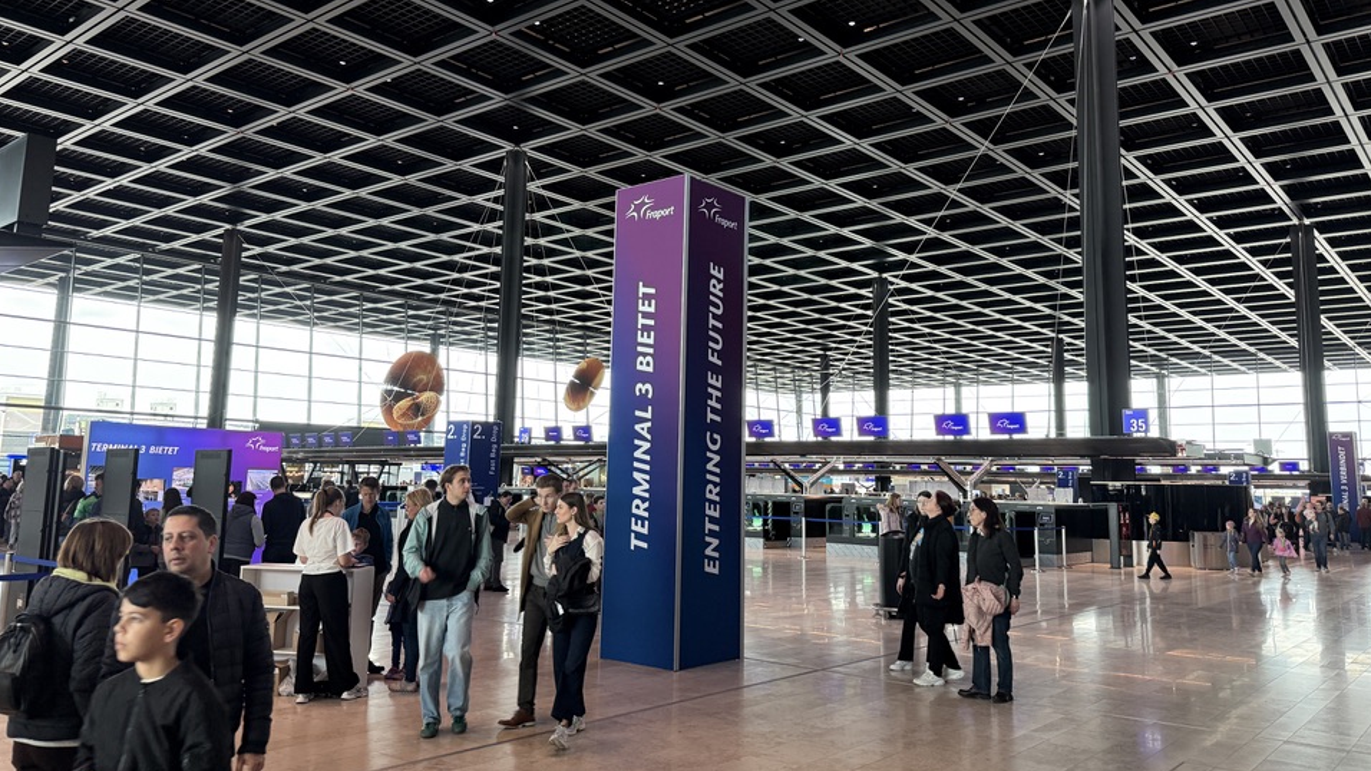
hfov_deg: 67.9
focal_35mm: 28
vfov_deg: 41.4
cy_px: 318
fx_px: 1018
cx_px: 677
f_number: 1.78
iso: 200
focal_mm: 6.76
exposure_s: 1/65
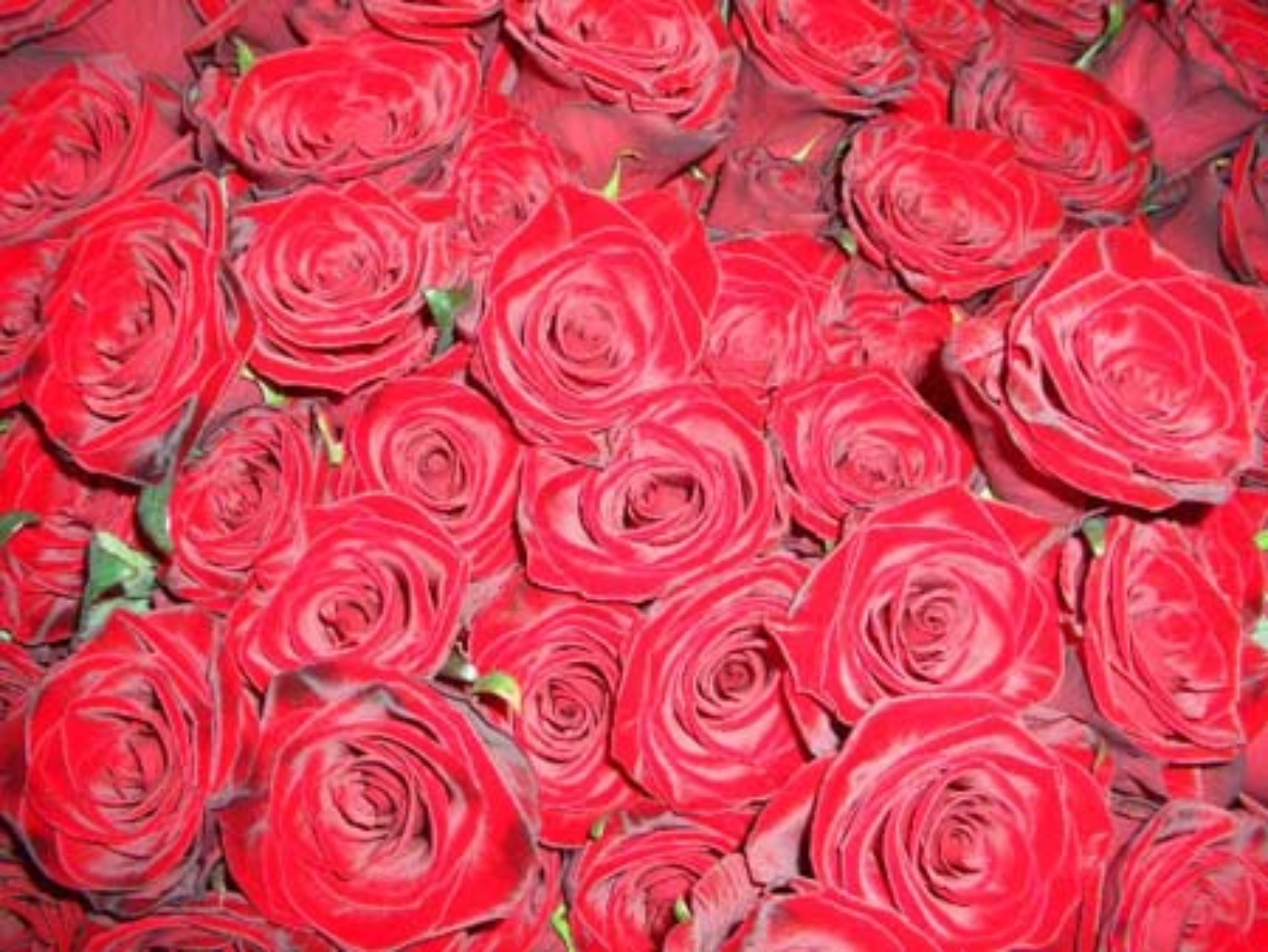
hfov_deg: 52.6
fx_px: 1283
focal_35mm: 35
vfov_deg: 40.7
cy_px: 476
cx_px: 634
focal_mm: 5.8
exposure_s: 1/60
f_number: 4.3
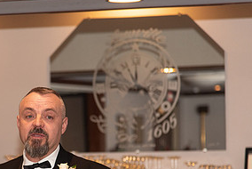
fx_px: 1717
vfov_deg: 5.6
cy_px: 169
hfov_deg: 8.4
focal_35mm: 245
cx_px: 42
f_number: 4
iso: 800
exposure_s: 1/200
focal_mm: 120
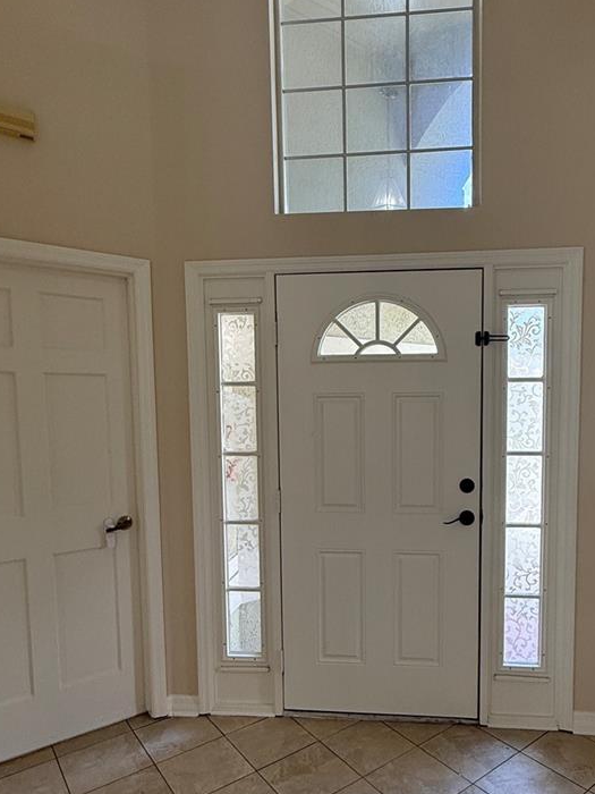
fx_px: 550
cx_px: 368
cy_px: 449
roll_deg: +0.4
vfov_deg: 71.3
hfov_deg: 56.2
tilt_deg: -3.9
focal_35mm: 24
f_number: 2.2
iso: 160
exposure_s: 1/120
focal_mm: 2.22
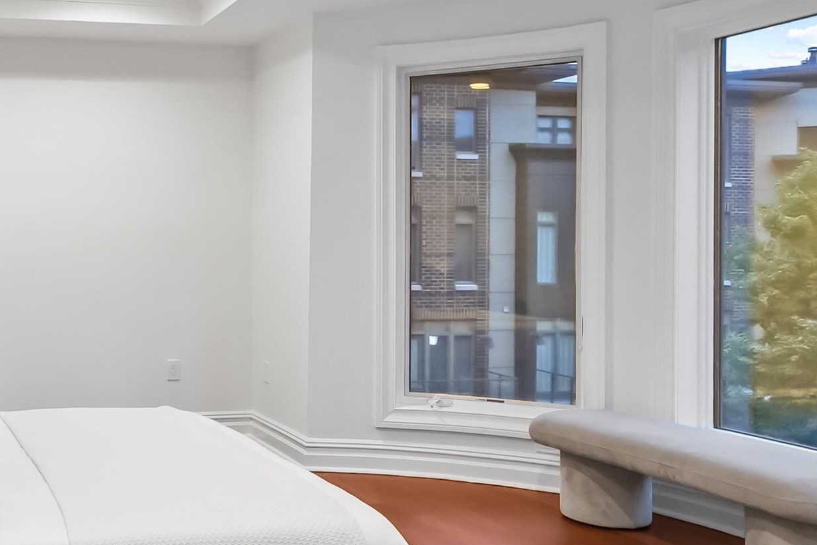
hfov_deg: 44.5
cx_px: 94
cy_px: 247
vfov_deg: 33.4
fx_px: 908
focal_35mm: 40
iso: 2500
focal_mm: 16
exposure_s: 1/13
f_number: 9
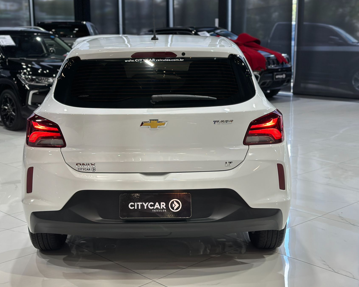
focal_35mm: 53
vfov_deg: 28.6
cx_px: 160
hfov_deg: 35.3
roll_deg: +0.5
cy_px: 140
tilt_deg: -10.7
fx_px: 563
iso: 125
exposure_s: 1/120
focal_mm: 6.86
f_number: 1.78
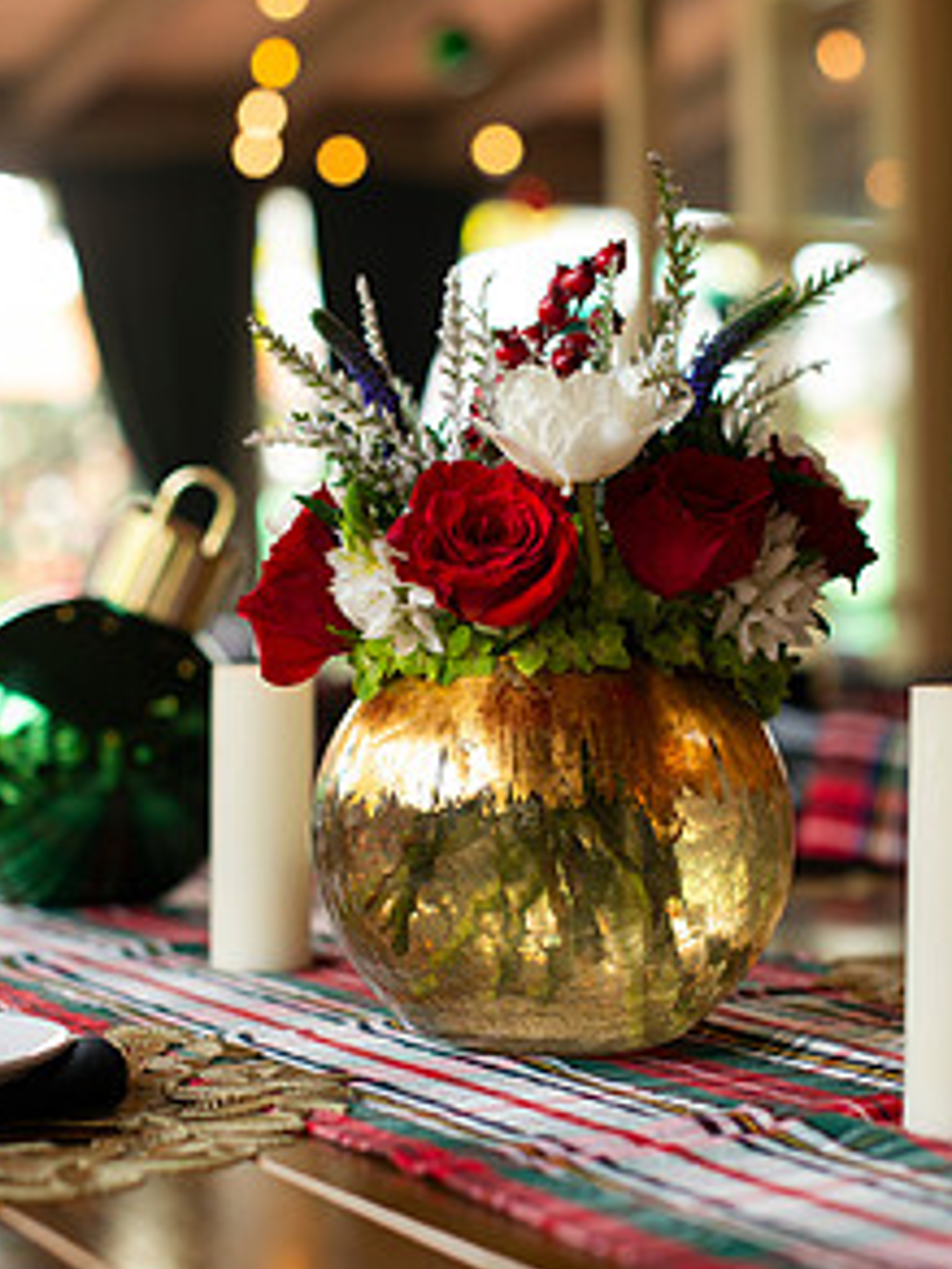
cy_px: 600
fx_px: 2714
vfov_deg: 26.3
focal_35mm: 74
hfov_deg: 19.9
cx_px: 517
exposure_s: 1/200
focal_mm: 50
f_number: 2.5
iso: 320
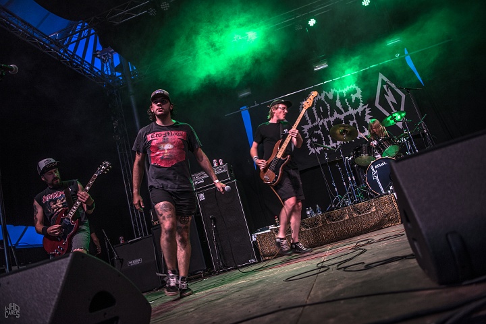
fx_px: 392
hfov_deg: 63.6
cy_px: 162
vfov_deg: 45.0
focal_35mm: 29
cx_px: 243
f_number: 2.8
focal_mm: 29
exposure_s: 1/100
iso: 320
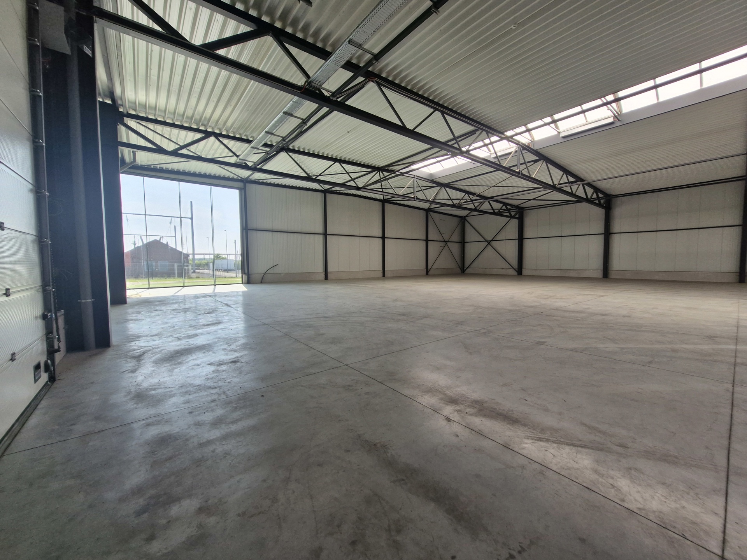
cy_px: 280
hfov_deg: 106.2
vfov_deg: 89.9
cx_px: 374
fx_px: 281
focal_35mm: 13
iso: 50
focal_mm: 1.74
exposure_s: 1/235
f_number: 2.2
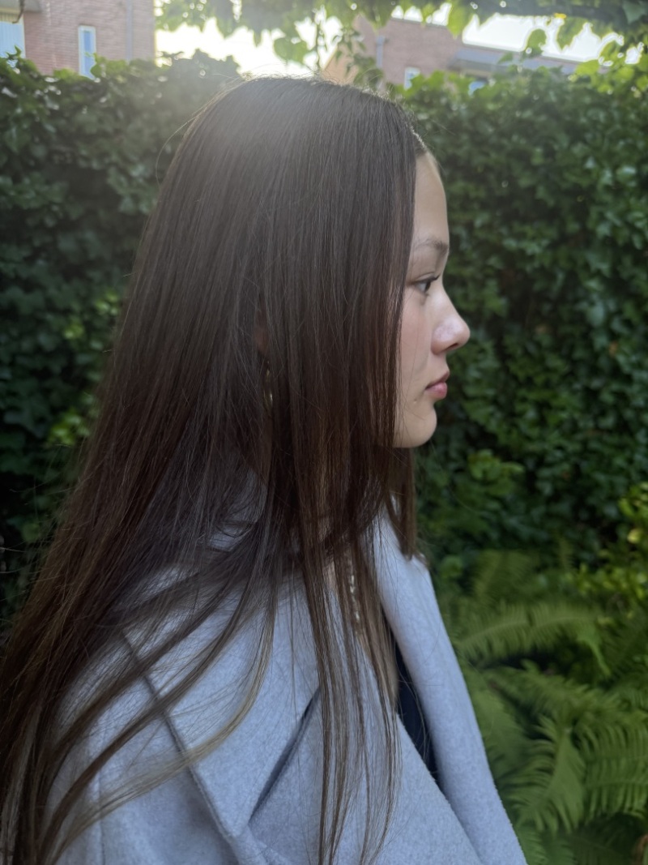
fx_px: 599
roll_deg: -1.4
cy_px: 432
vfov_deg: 71.6
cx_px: 324
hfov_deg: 56.8
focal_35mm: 24
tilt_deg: -11.7
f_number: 1.78
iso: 200
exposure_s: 1/221
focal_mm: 6.76
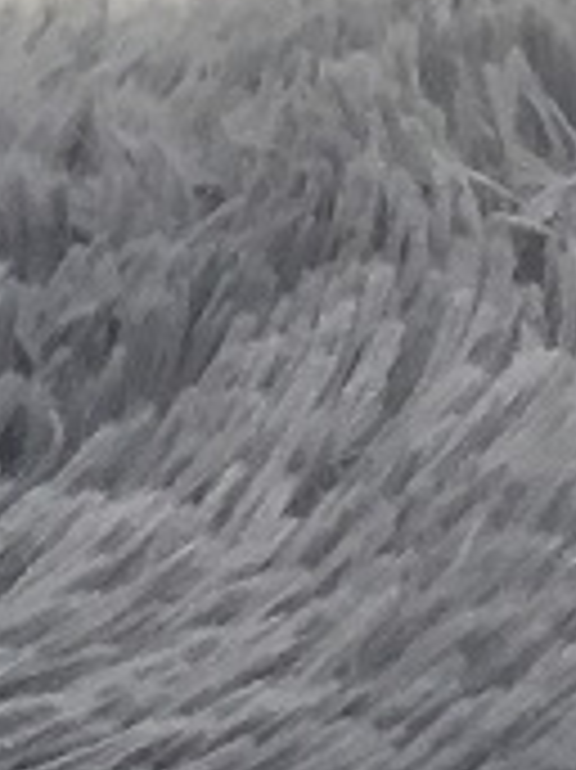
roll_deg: -0.4
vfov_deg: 8.9
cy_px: -252
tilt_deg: -10.1
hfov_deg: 6.4
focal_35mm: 218
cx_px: -981
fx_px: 4843
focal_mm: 3.3
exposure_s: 1/33
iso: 80
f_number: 2.4
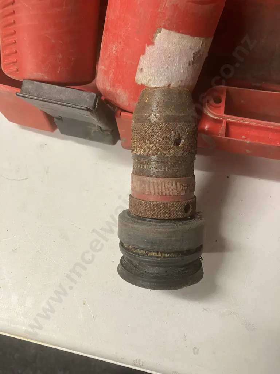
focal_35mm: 28
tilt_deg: -64.9
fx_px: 302
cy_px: 187
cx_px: 140
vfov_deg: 63.4
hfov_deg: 49.7
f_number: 1.8
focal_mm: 3.99
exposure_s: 1/50
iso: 125
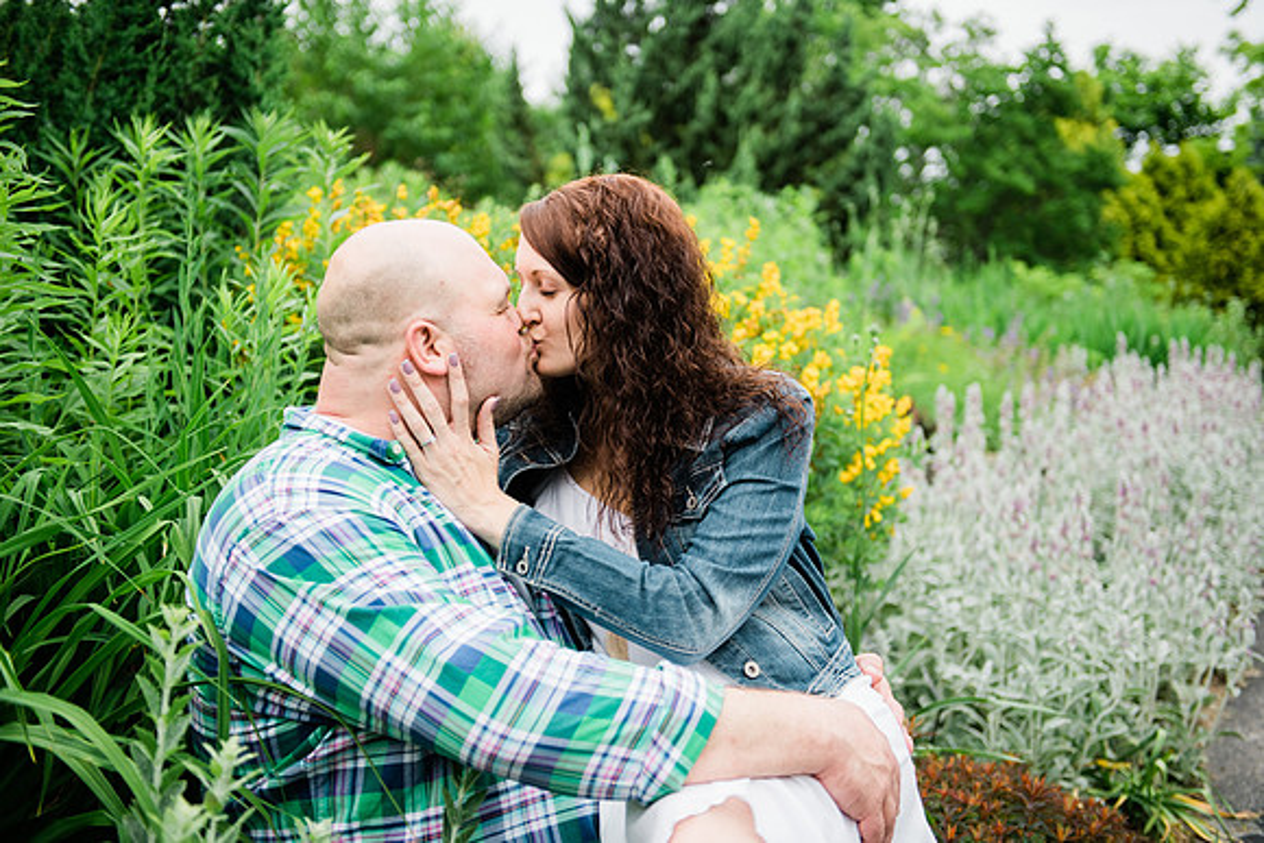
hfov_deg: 42.1
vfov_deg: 28.8
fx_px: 1644
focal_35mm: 47
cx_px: 632
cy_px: 422
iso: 320
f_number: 2.8
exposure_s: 1/160
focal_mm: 45
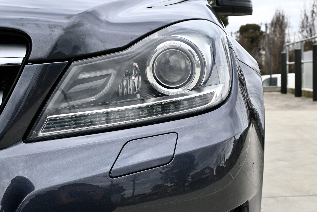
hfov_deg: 38.1
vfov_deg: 25.9
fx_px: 458
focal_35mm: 52
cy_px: 80
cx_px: 180
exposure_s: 1/100
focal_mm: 26
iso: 100
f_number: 7.1
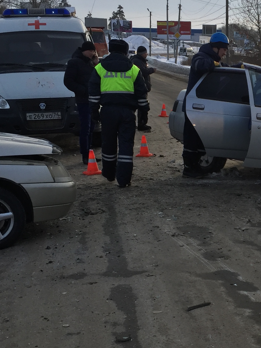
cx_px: 267
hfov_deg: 20.6
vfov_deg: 28.0
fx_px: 694
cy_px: 231
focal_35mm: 69
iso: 32
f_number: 2.2
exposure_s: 1/1199
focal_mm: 4.15
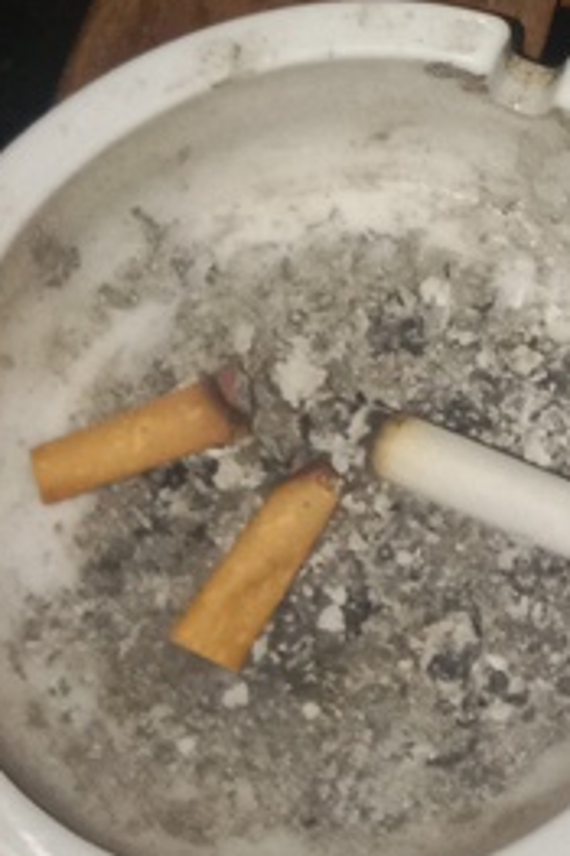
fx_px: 2164
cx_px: 1104
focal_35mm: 91
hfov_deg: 13.2
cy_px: -267
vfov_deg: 20.4
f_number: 2.2
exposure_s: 1/33.3
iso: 322
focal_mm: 3.4
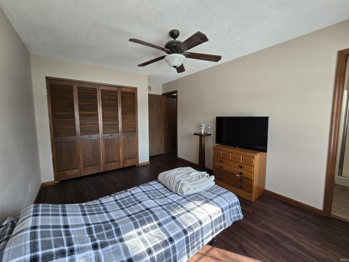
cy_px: 131
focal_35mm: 13
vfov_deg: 89.9
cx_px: 174
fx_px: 131
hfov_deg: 106.2
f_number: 2.2
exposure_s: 1/60
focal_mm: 2.2
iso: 64
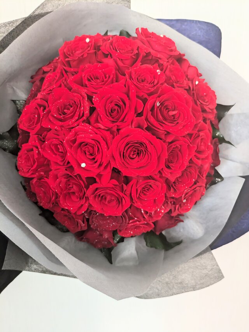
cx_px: 124
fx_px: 240
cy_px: 166
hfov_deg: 54.9
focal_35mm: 25
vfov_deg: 69.4
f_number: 1.89
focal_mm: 5.43
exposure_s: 1/120
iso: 438
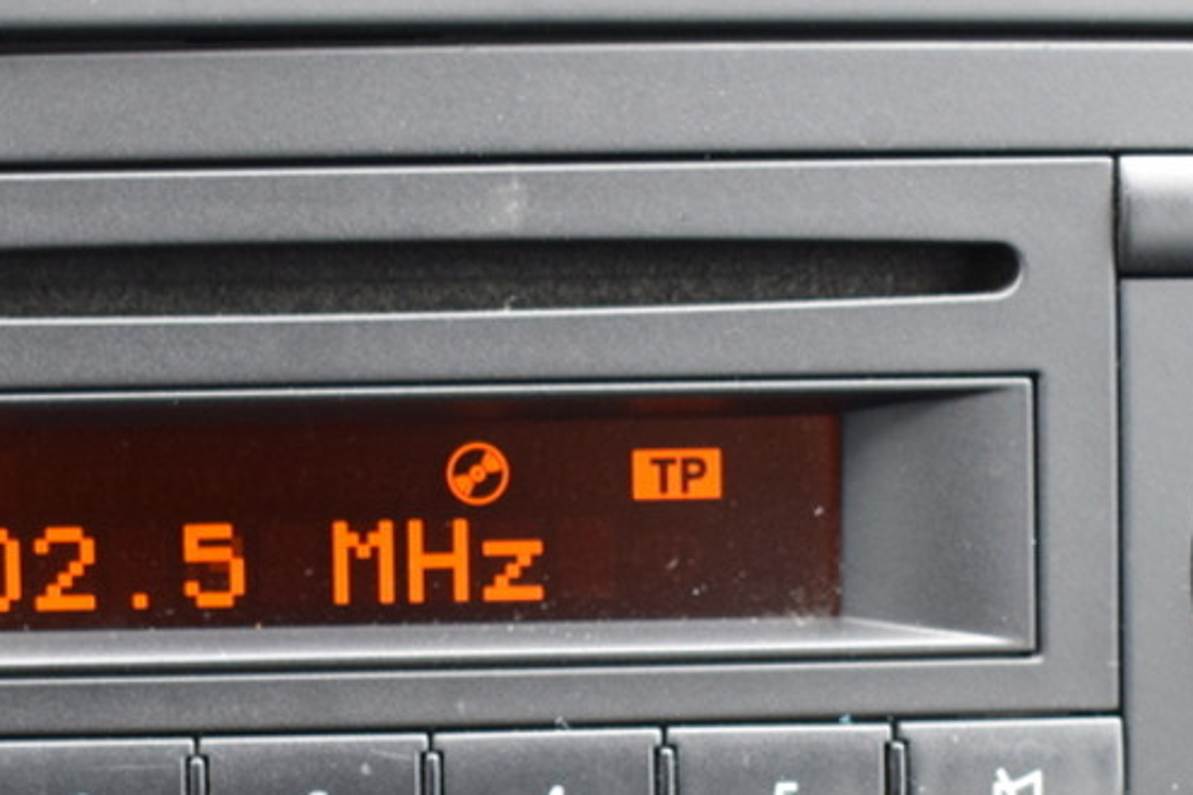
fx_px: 4355
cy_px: 835
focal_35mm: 131
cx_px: 251
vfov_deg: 10.3
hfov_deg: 15.5
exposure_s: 1/60
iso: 640
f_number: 4.2
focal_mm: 31
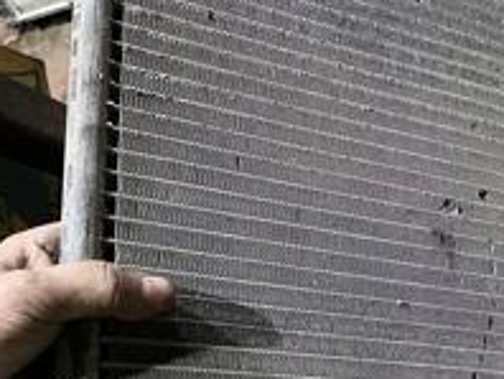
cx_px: 445
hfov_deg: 29.5
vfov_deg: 22.8
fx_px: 918
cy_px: 328
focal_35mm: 63
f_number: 1.6
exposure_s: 1/33
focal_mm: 5.1
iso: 640
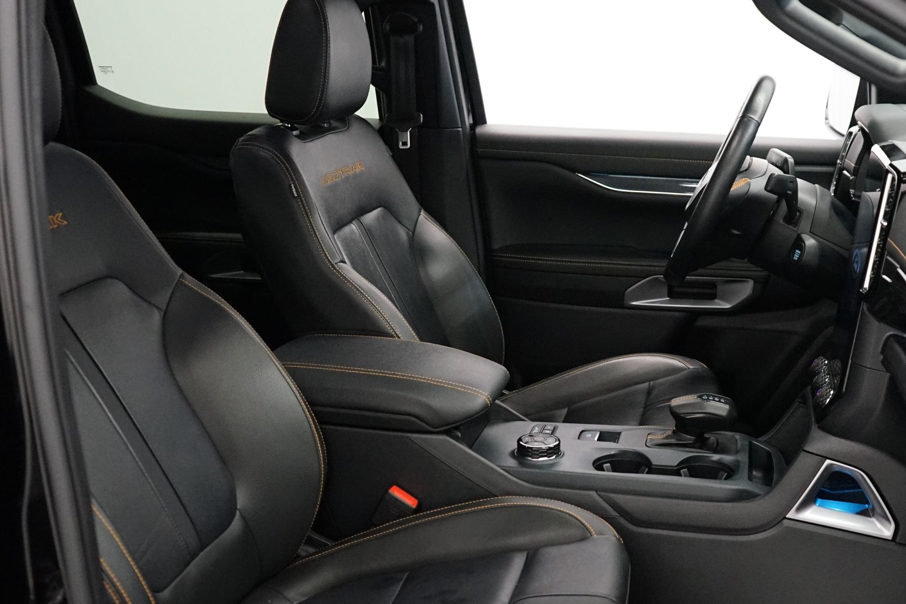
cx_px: 526
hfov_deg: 44.4
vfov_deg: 30.5
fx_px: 1107
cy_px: 337
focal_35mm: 44
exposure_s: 1/160
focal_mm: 31
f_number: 4
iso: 5000
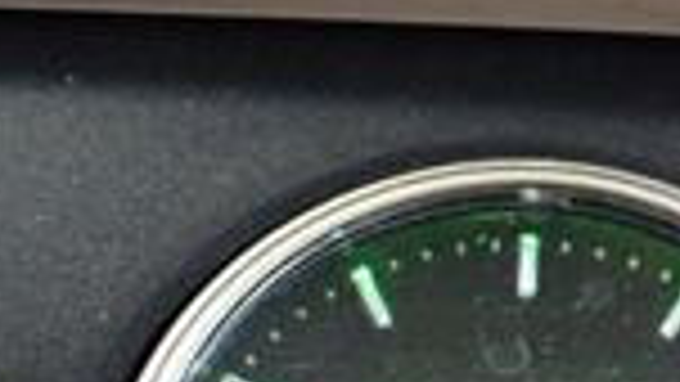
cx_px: 685
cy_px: 324
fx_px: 2885
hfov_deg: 13.3
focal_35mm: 160
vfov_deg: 7.6
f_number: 3.5
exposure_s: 1/60
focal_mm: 18
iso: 3600
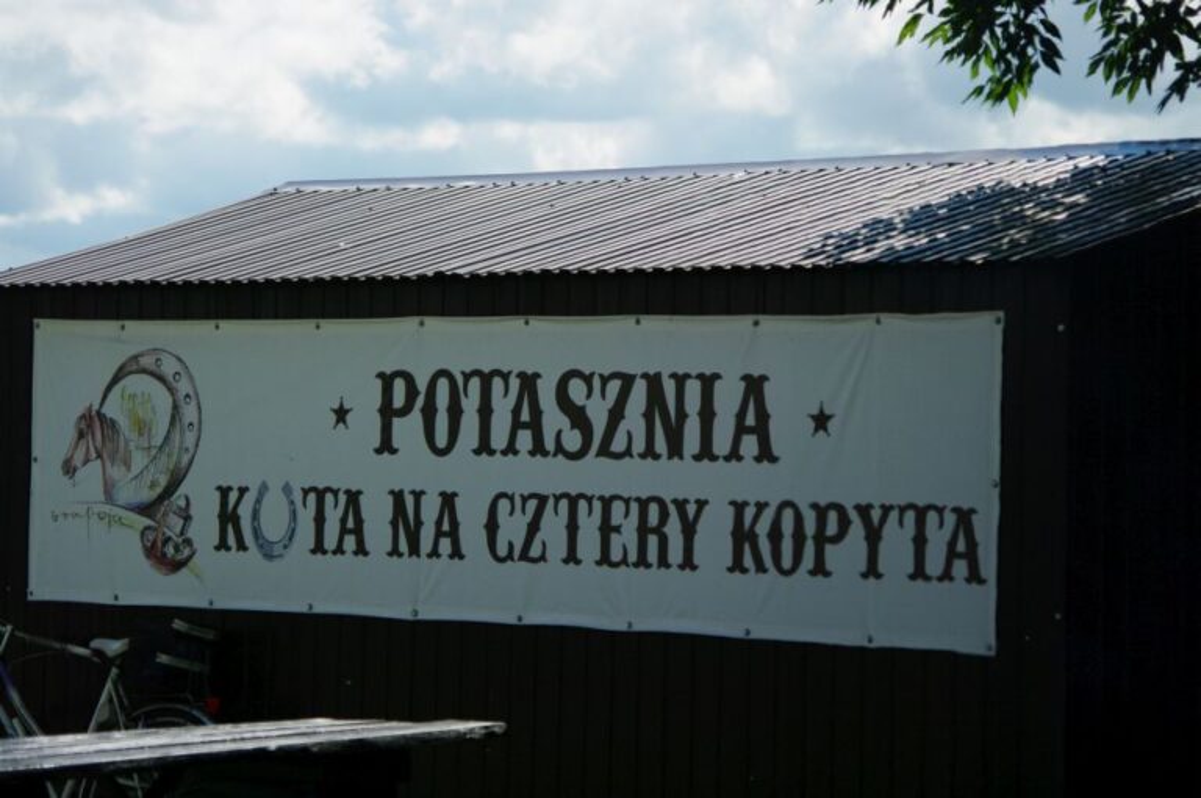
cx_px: 600
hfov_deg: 14.4
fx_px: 4748
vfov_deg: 9.6
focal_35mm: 142
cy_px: 399
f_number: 4.5
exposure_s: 1/3000
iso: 400
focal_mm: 95
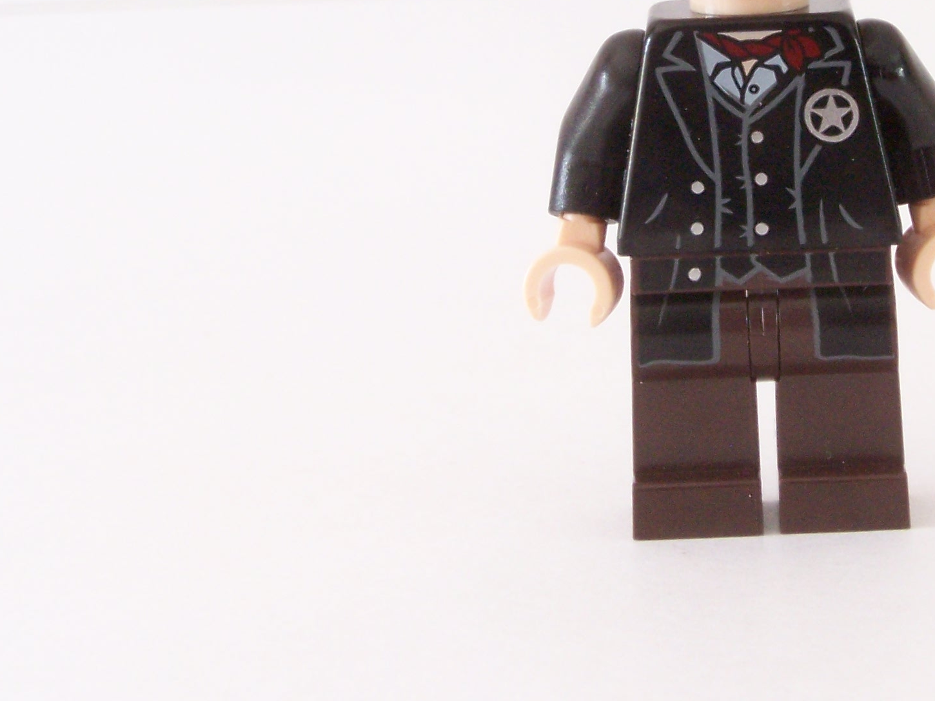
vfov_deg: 12.4
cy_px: 108
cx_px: 782
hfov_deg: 16.4
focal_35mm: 119
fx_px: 3215
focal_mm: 11.1
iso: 200
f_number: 7.1
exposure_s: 1.5
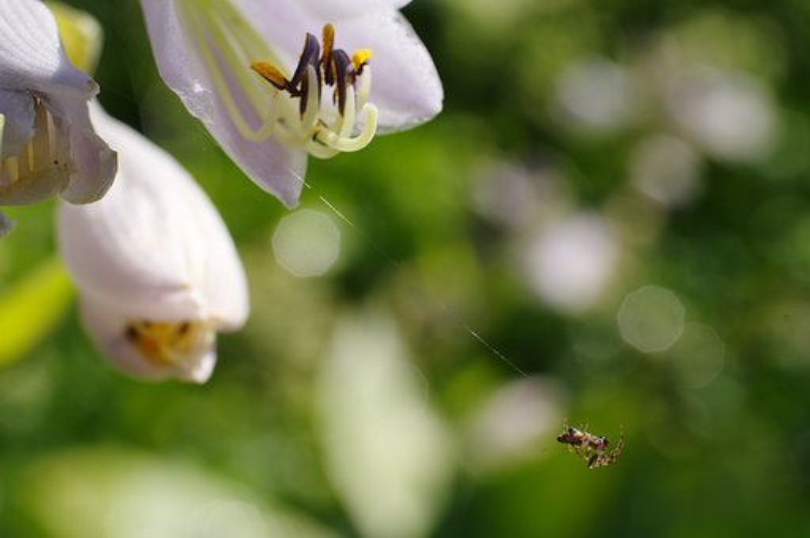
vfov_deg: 25.7
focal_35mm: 52
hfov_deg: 37.9
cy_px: 269
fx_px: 1180
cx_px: 405
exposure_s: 1/400
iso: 400
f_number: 7.1
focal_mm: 35
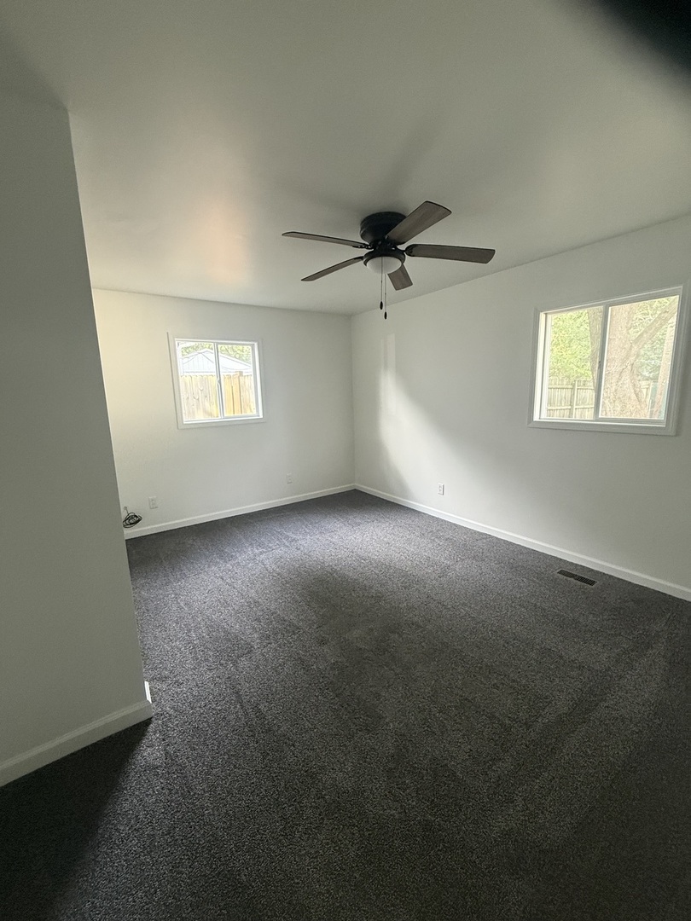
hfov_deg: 85.7
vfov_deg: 102.1
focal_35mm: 14
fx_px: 373
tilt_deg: -10.2
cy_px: 460
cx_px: 346
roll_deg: +1.0
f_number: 2.2
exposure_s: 1/60
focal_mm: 2.22
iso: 500
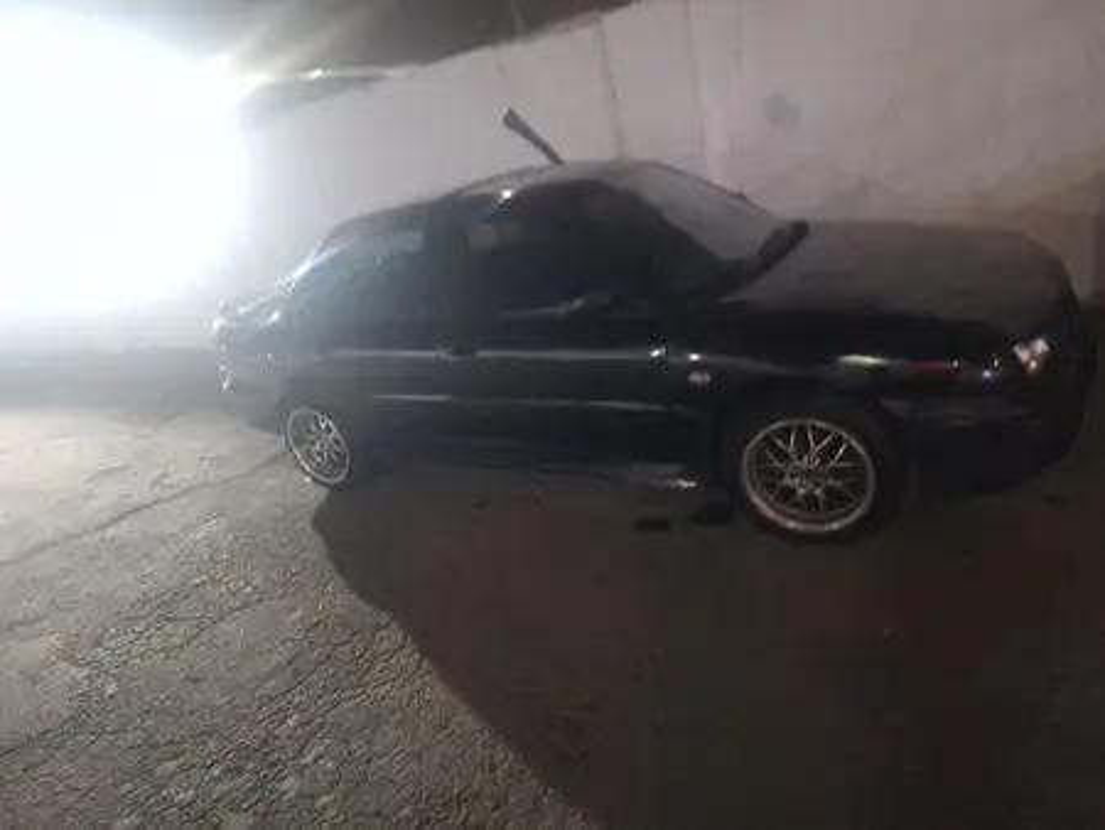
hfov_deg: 73.9
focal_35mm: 23
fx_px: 735
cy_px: 415
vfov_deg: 58.9
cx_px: 552
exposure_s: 1/20
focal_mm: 5.54
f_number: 1.8
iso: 800
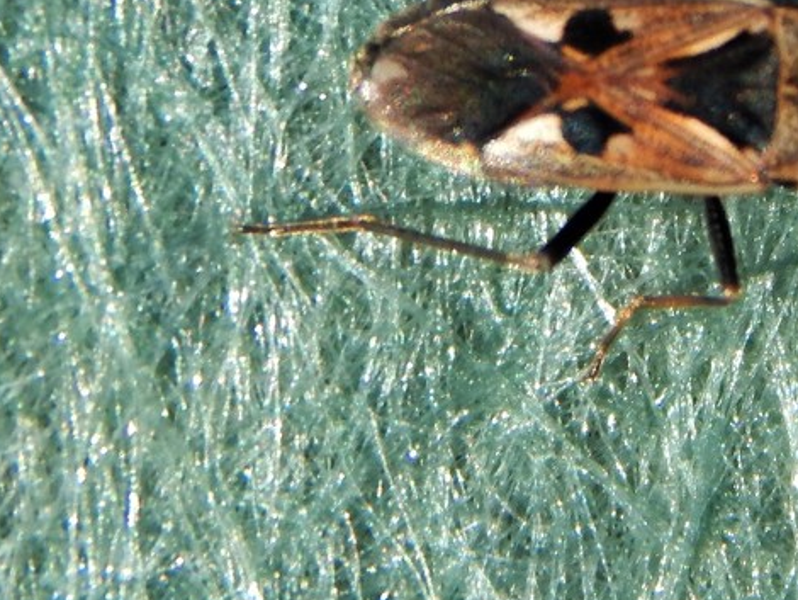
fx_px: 8649
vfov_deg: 4.0
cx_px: 660
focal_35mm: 375
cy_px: 78
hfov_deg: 5.3
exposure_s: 1/400
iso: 125
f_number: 5.4
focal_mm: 37.1
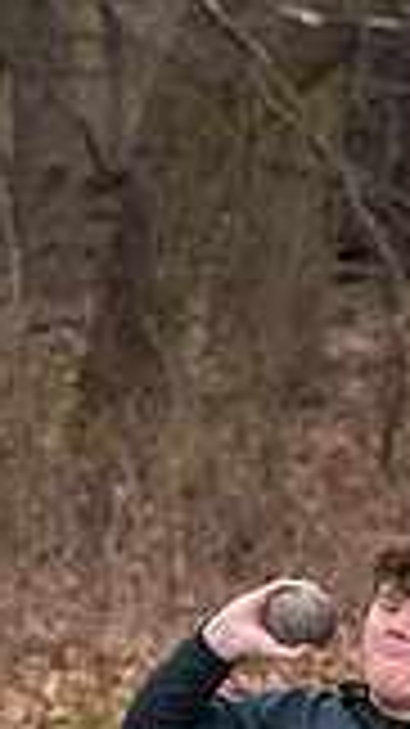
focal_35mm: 716
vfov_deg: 3.0
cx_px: 363
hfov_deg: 1.7
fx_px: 13853
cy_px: 860
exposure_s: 1/2000
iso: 2000
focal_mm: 165
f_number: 5
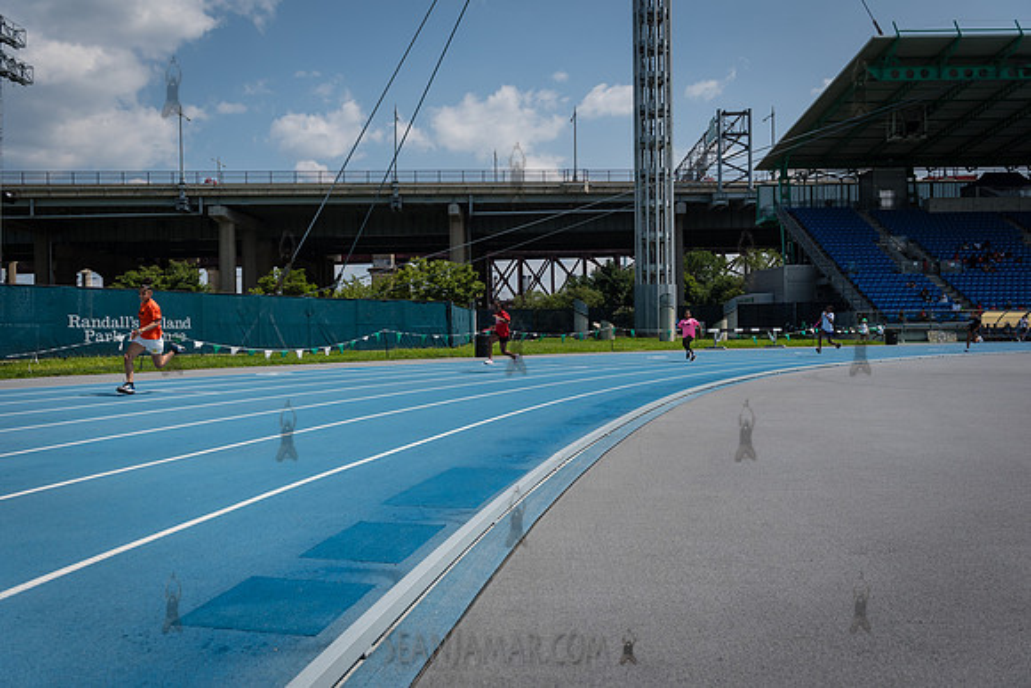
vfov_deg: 45.0
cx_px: 516
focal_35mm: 29
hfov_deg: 63.6
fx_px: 831
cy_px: 344
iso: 250
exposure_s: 1/2500
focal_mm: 29
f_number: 5
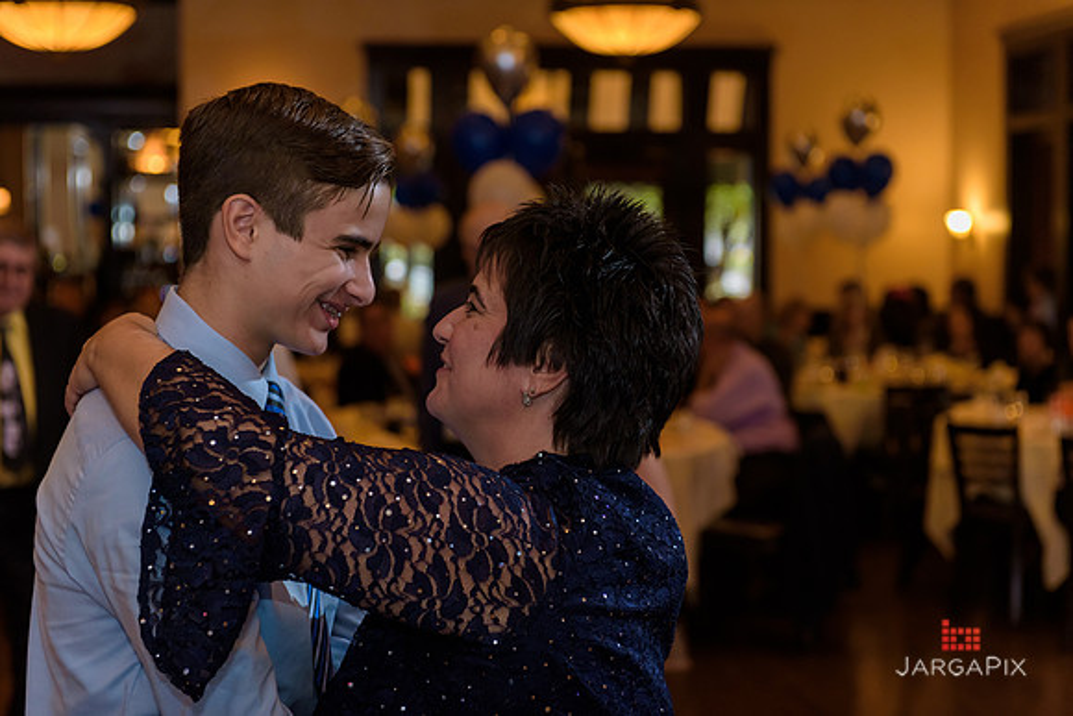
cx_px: 536
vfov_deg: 19.5
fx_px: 2087
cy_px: 358
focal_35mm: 70
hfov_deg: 28.8
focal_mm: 70
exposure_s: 1/125
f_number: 3.2
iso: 1250
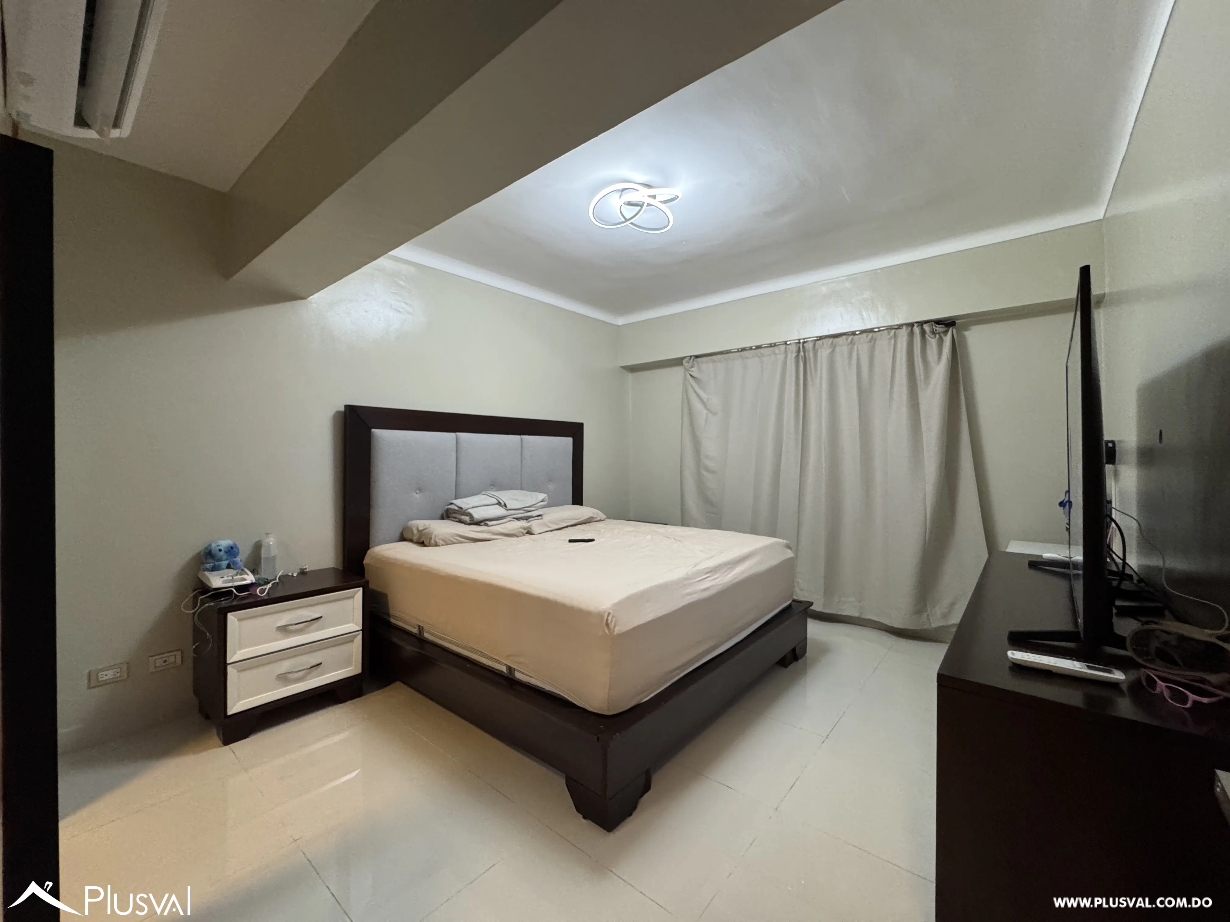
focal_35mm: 14
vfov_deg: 85.7
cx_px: 615
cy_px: 461
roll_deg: +0.3
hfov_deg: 102.1
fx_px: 497
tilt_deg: -1.0
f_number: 2.2
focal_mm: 2.22
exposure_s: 1/60
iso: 500
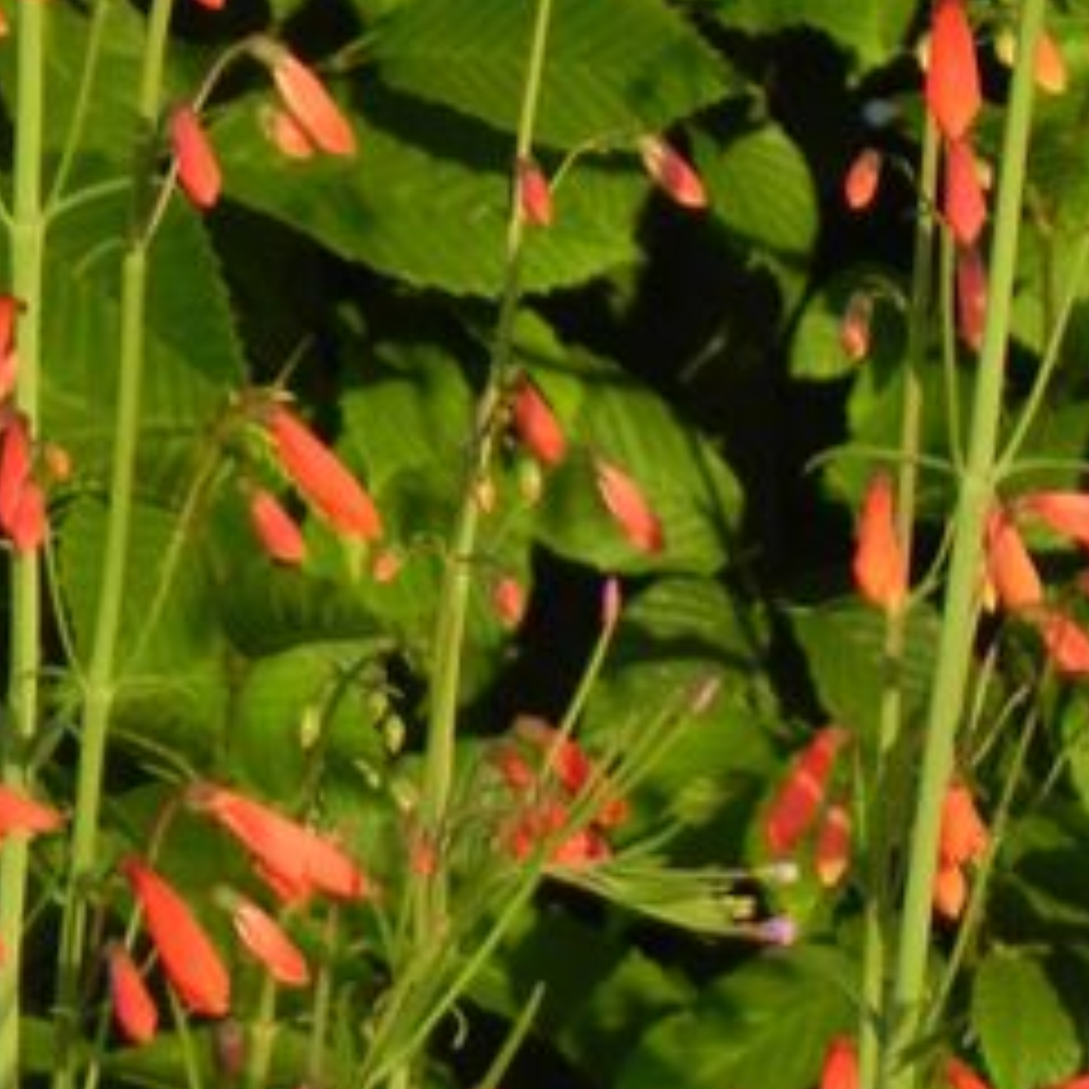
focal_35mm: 985
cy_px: 1665
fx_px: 35058
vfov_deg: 1.8
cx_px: 788
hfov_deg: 1.8
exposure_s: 1/400
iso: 160
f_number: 5
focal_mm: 59.9
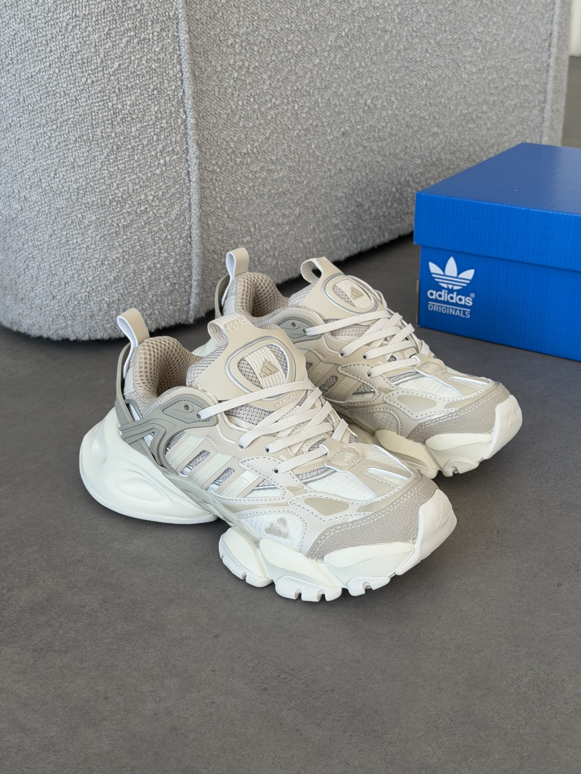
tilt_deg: -25.3
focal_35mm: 48
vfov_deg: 39.7
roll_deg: -0.2
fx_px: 1074
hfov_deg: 30.3
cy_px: 387
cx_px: 290
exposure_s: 1/364
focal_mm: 6.76
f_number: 1.78
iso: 64
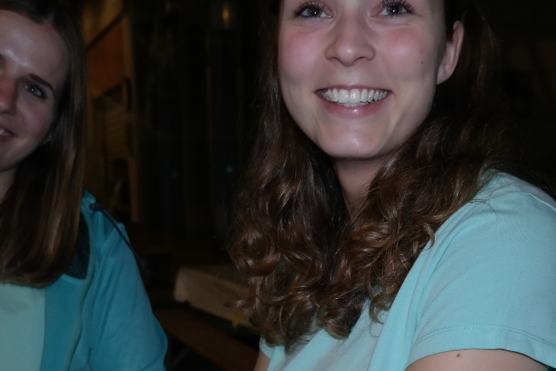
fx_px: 880
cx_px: 269
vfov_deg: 22.7
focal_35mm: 57
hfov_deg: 35.1
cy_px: 381
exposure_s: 1/40
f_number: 3.5
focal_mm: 18
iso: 400
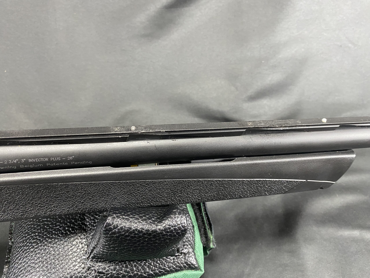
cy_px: 139
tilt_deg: -41.2
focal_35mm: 26
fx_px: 278
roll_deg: -7.7
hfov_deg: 67.3
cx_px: 185
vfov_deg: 53.1
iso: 400
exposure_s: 1/60
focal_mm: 4.25
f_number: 1.8
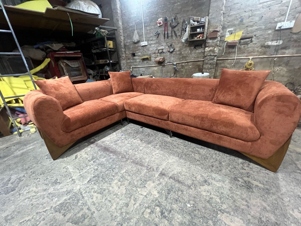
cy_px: 113
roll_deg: +2.3
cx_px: 150
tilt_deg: -22.2
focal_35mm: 13
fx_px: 113
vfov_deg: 89.9
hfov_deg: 106.2
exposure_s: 1/50
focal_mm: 1.57
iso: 500
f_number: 1.8
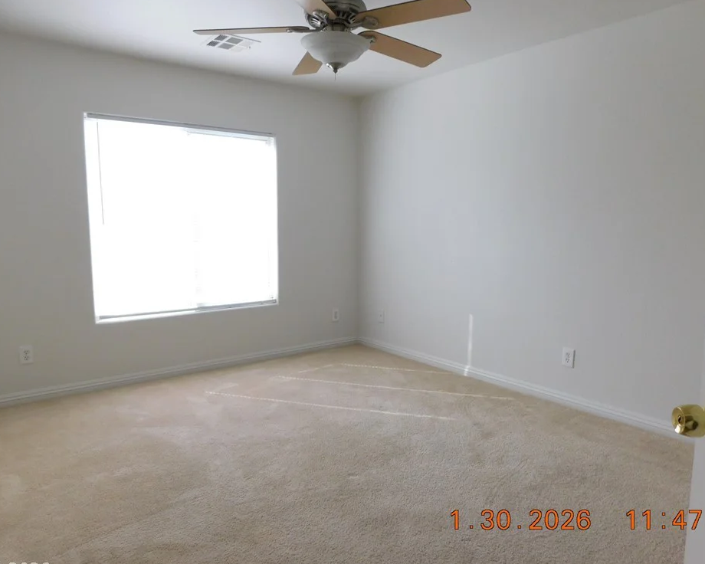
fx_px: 522
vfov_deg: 56.8
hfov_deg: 68.1
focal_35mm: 25
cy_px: 287
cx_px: 359
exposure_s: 1/30
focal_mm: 4
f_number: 3
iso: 200
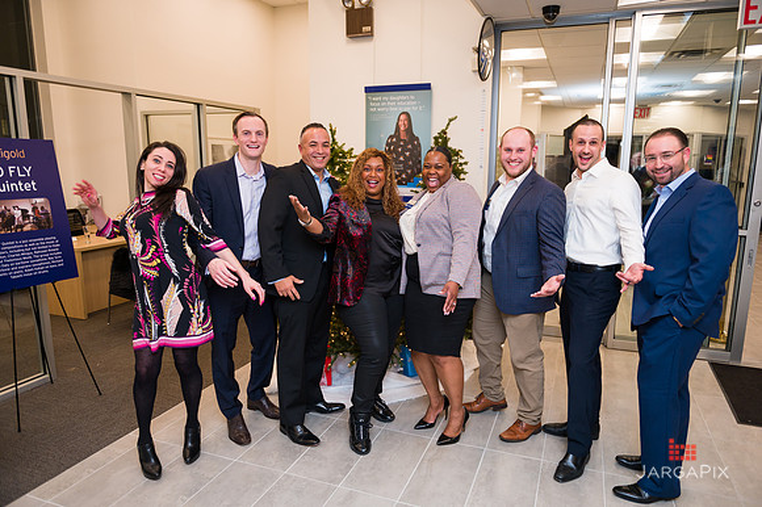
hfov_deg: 73.8
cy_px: 254
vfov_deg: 53.1
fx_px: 508
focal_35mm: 24
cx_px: 381
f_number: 3.2
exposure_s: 1/200
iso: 400
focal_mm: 24
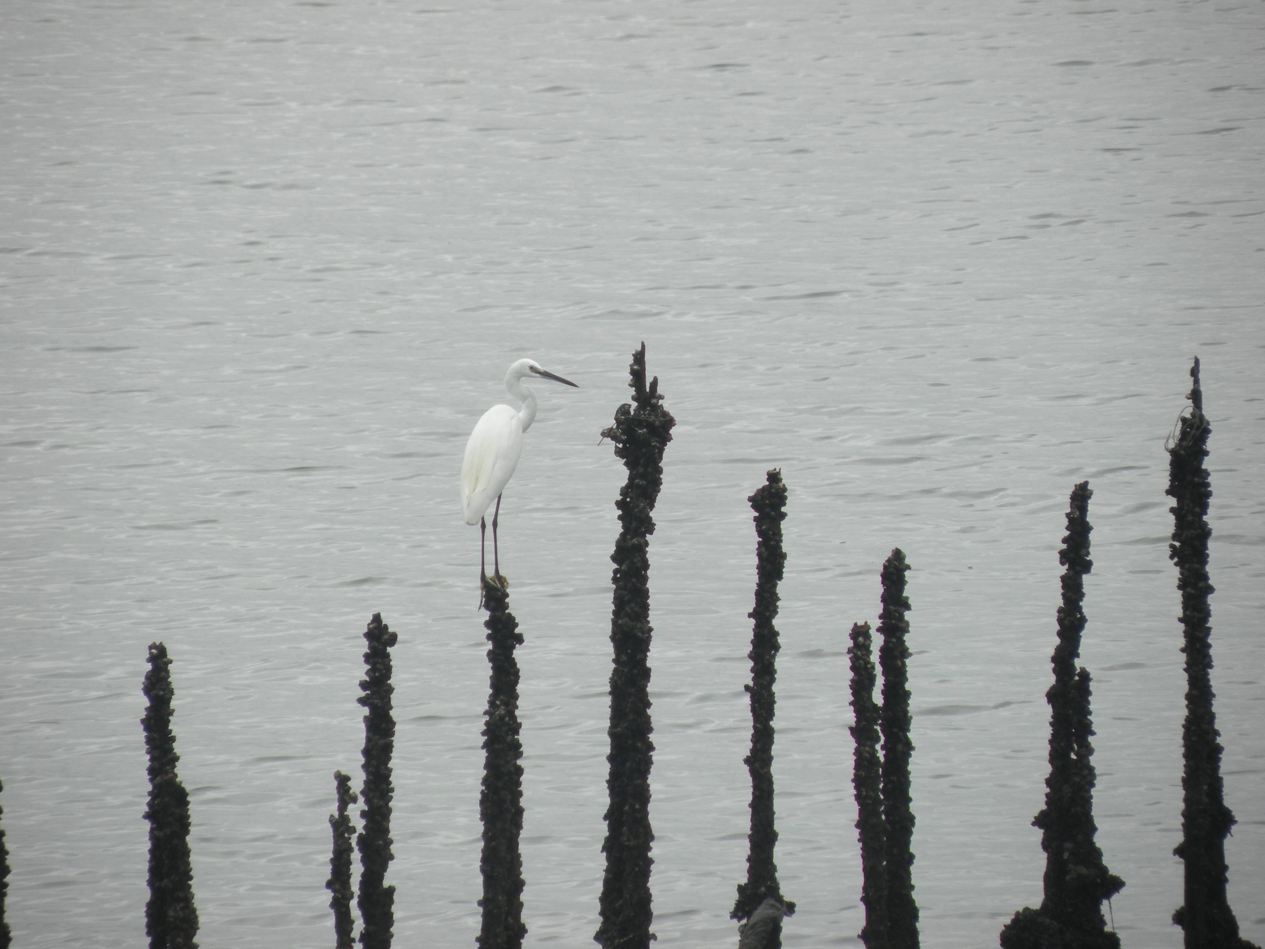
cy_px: 474
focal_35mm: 486
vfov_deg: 3.1
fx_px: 17760
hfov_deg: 4.1
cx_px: 632
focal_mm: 84.2
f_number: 5
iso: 64
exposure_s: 1/250
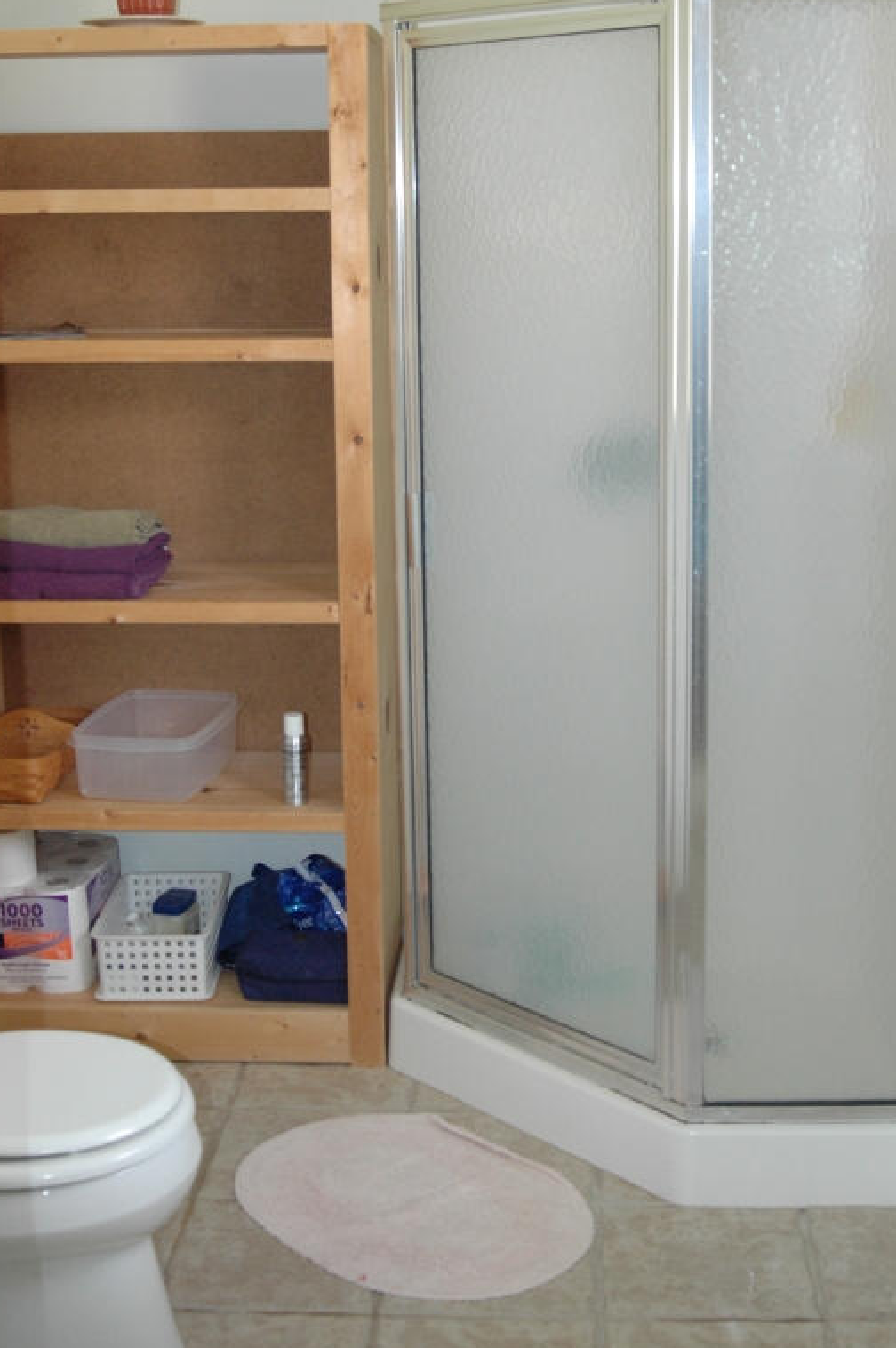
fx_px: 1870
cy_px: 566
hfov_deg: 26.9
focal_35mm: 50
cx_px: 526
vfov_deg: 39.5
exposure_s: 1/80
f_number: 4
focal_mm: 28
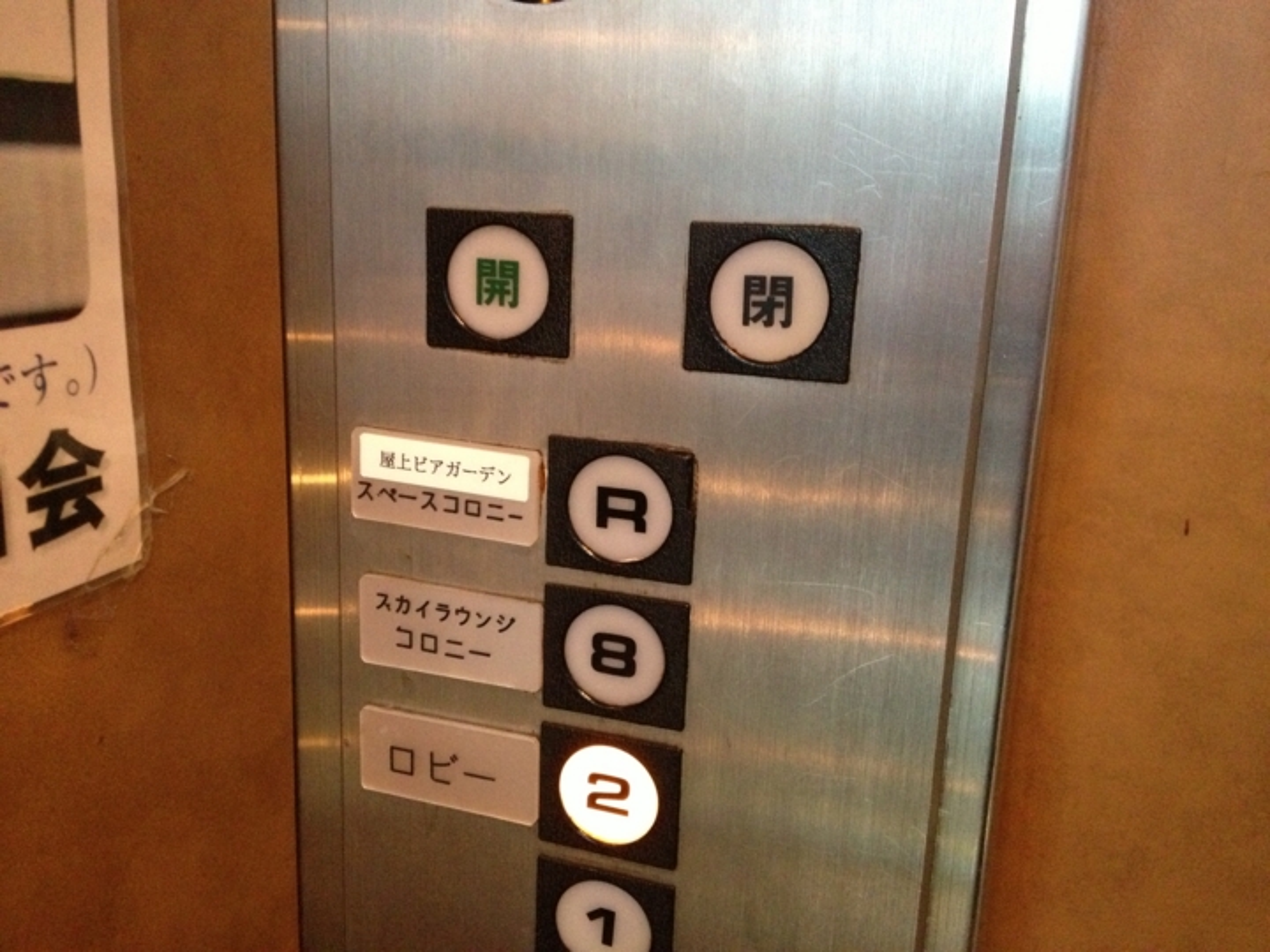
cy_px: 476
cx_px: 635
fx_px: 1284
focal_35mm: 35
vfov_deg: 40.7
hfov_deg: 52.6
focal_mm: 4.28
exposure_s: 1/15
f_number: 2.4
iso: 640
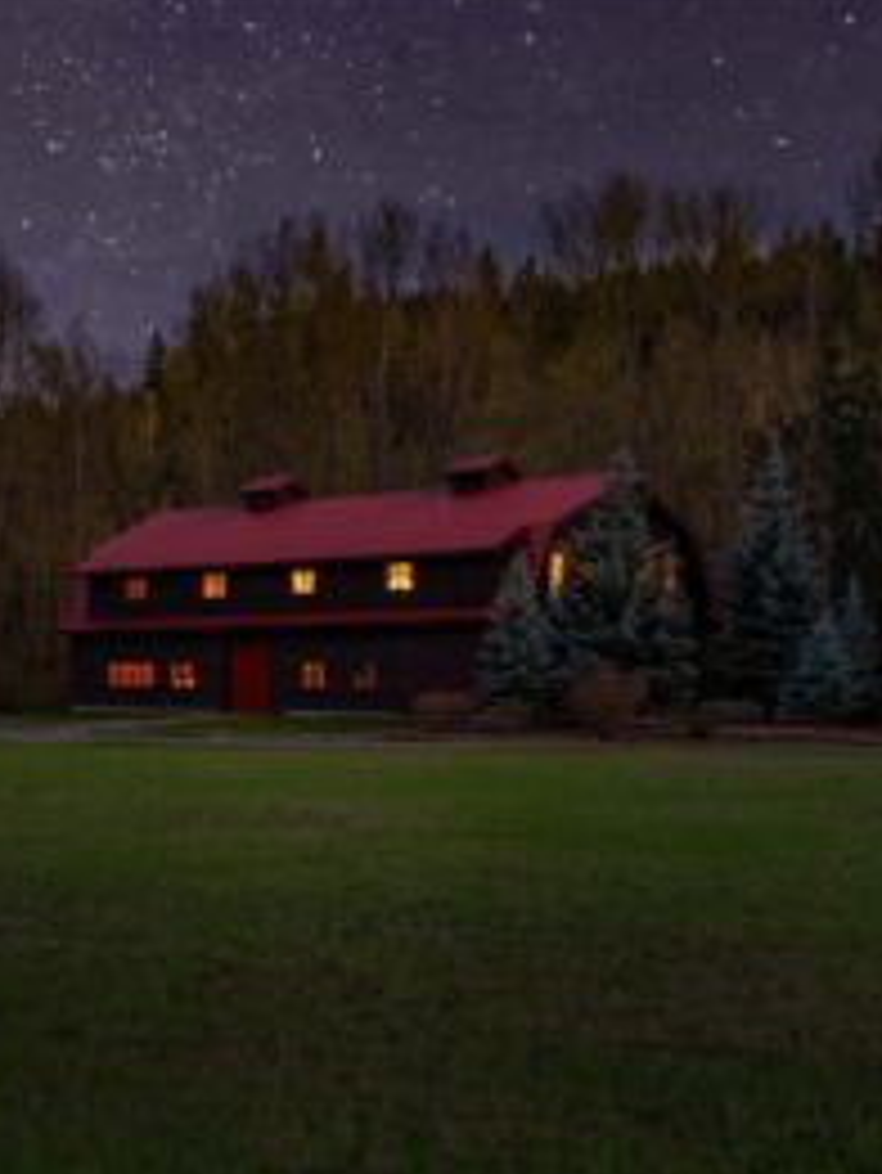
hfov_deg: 24.8
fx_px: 2003
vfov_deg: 32.7
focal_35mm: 59
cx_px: 346
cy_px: 587
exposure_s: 1/40
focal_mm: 40
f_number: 2.8
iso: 2000
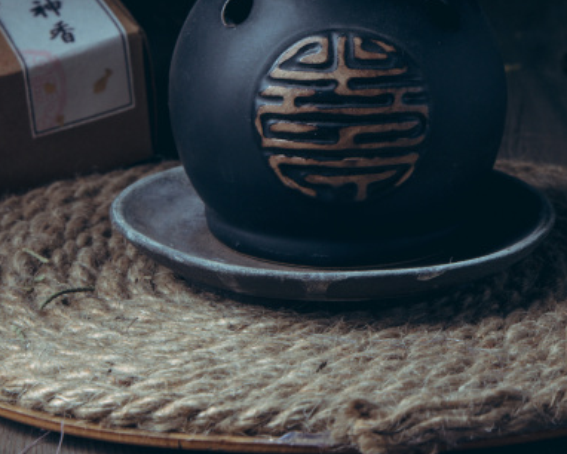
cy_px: -315
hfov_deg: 11.7
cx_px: 350
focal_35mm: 165
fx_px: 2770
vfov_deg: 9.0
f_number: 10
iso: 200
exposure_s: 1/160
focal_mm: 56
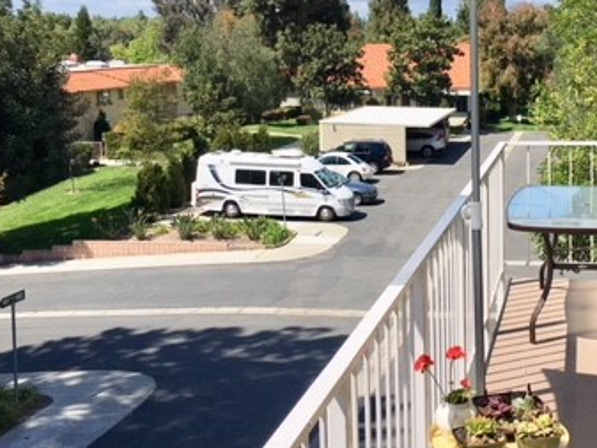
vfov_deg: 26.4
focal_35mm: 55
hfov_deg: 34.4
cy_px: 133
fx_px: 949
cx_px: 430
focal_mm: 4.15
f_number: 2.2
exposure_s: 1/2079
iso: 25
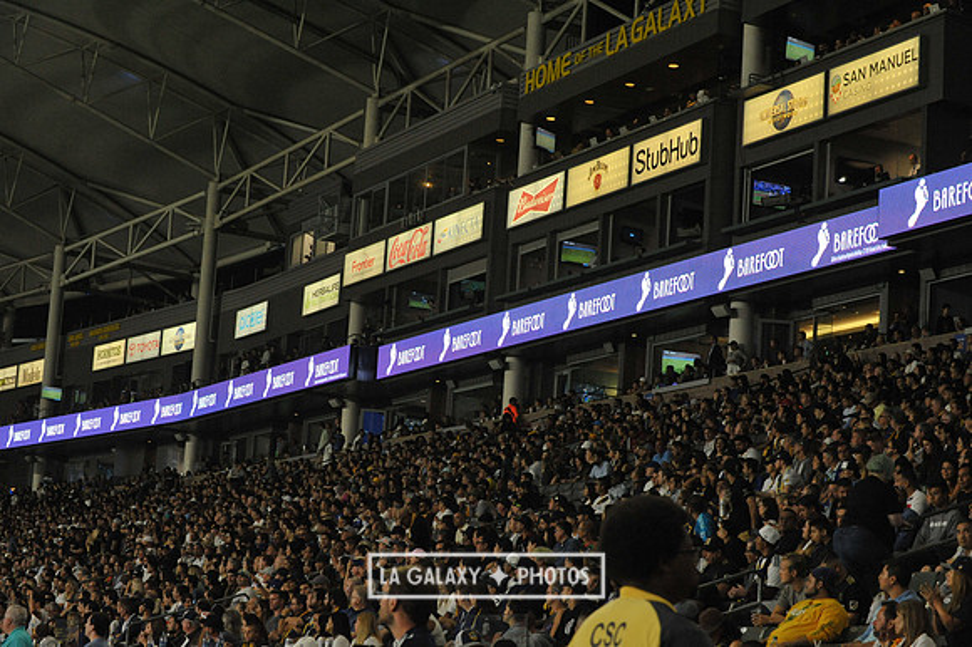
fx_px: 2321
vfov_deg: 15.9
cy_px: 324
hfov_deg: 23.7
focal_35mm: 86
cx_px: 486
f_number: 9
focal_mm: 86
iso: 3200
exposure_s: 1/320
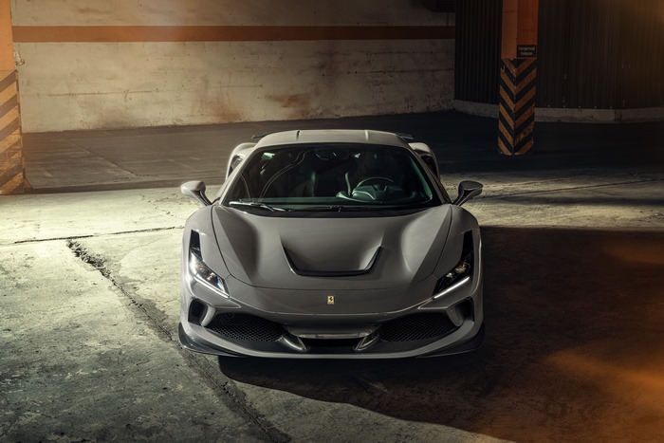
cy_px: 222
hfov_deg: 39.6
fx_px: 922
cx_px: 332
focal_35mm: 50
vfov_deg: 27.0
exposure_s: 1/80
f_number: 8
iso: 500
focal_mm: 50
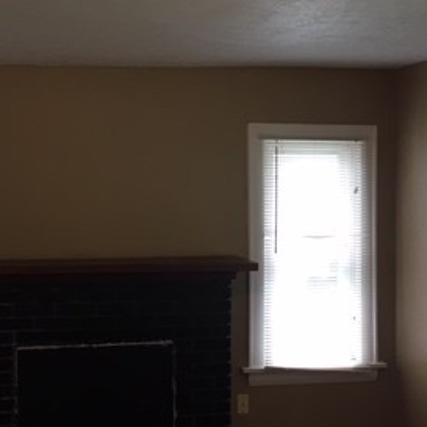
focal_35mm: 60
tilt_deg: +2.0
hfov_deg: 28.5
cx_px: 149
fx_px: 837
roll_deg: -1.2
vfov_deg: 28.6
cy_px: 200
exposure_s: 1/30
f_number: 2.2
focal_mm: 4.15
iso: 64
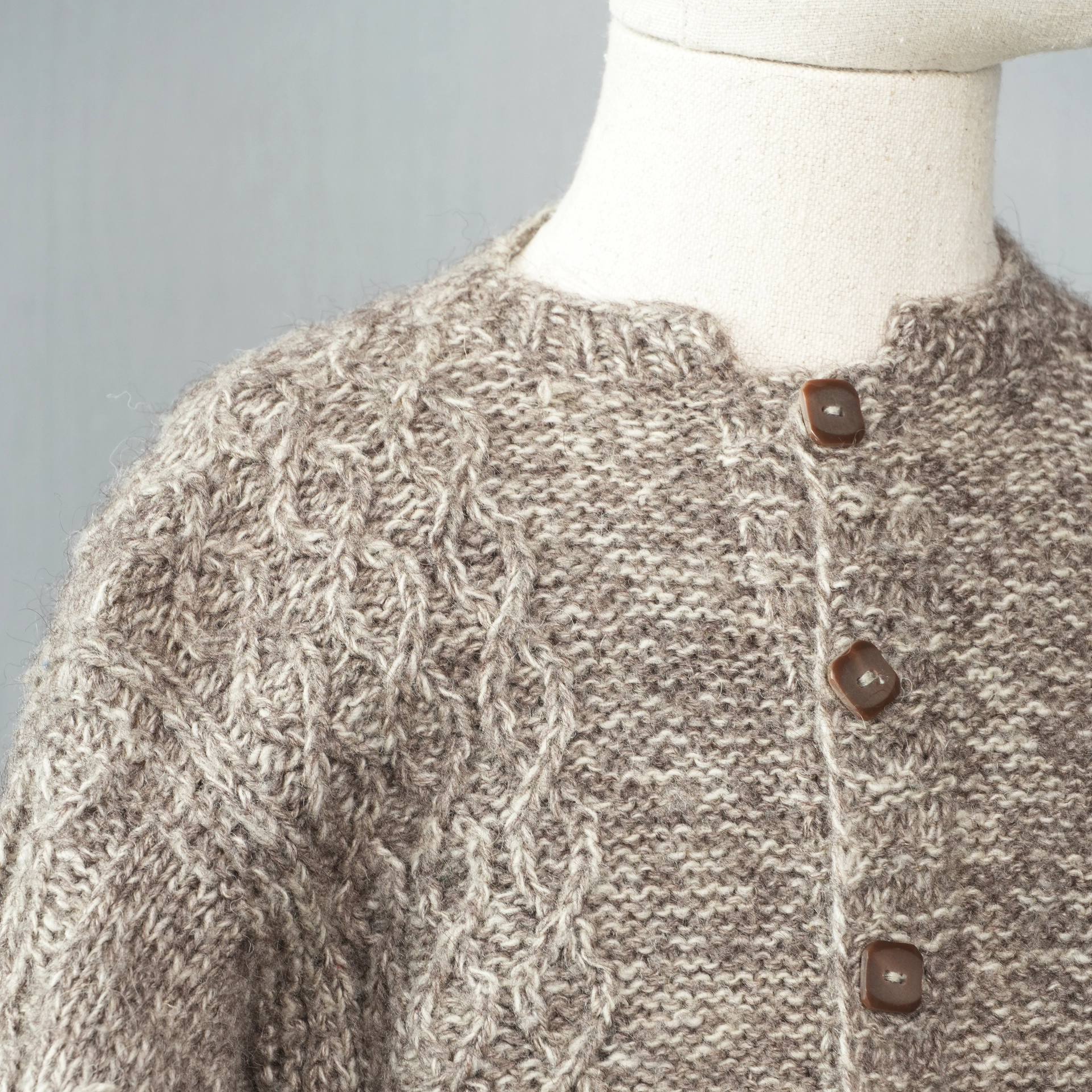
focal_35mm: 259
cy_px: 693
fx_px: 9231
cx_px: 547
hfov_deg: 6.8
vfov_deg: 6.8
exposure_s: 1/30
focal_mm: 135
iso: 400
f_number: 8
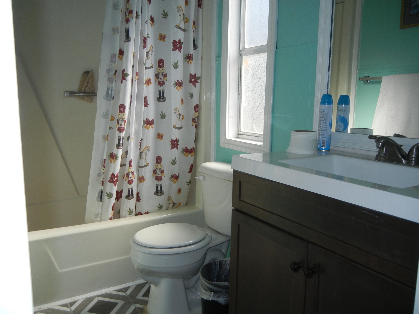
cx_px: 210
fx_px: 363
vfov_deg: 46.8
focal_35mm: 30
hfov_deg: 60.0
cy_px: 157
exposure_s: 1/551
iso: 160
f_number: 3.5
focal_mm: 5.4
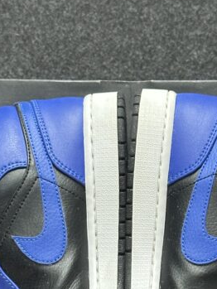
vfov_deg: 17.4
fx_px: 919
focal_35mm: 110
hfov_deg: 13.5
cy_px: 292
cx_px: 125
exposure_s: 1/34
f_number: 1.78
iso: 400
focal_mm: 6.86
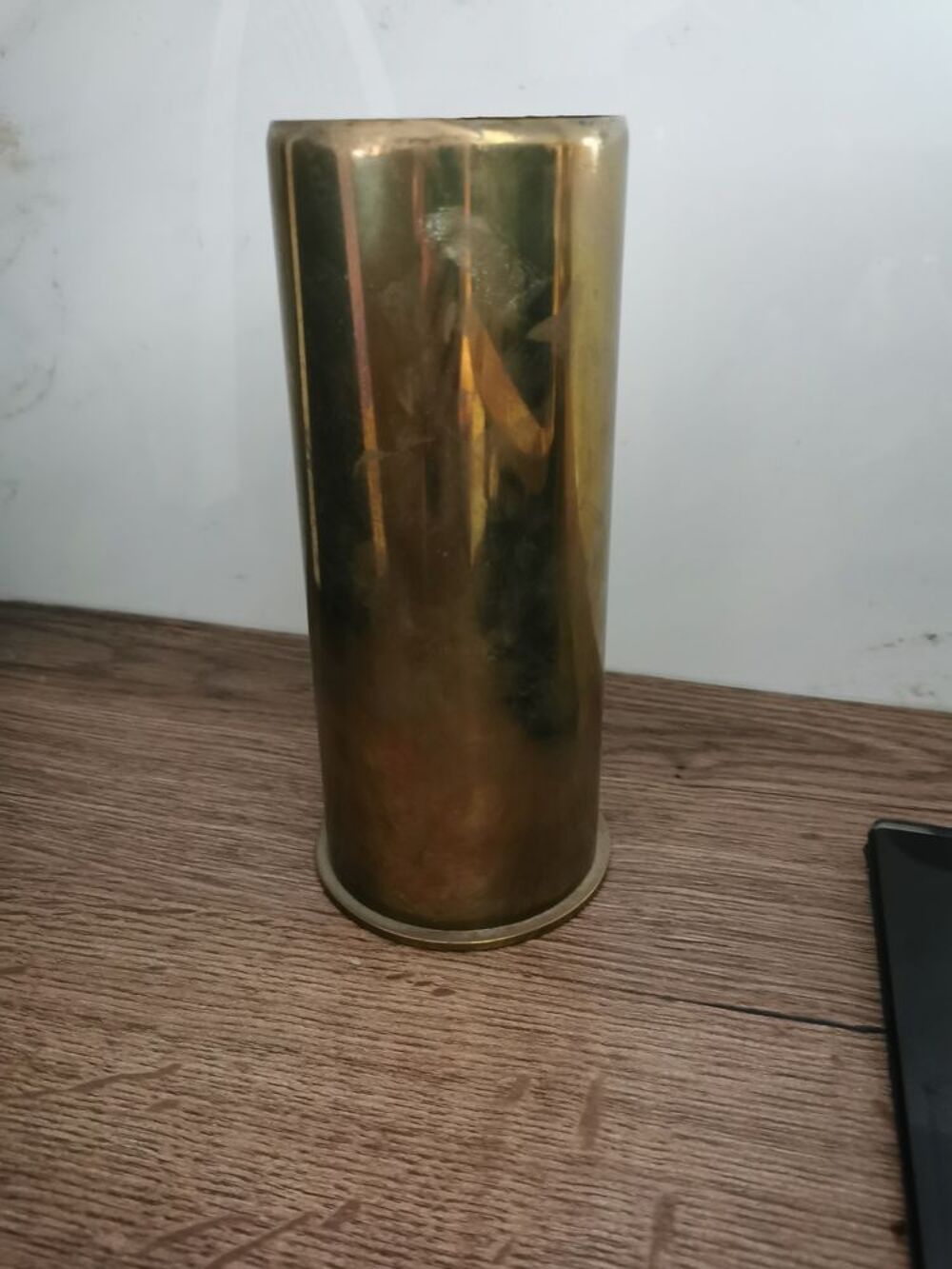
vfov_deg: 65.3
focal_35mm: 27
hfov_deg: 51.4
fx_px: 990
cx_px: 476
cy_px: 634
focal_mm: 5.58
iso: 1250
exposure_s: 1/20
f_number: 1.8
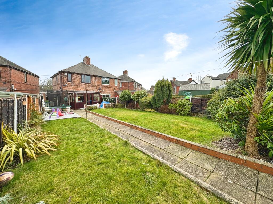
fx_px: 110
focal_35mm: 14
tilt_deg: -2.7
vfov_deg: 85.7
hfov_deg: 102.1
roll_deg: +0.3
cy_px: 102
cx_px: 136
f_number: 2.2
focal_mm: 2.22
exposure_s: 1/354
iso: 50
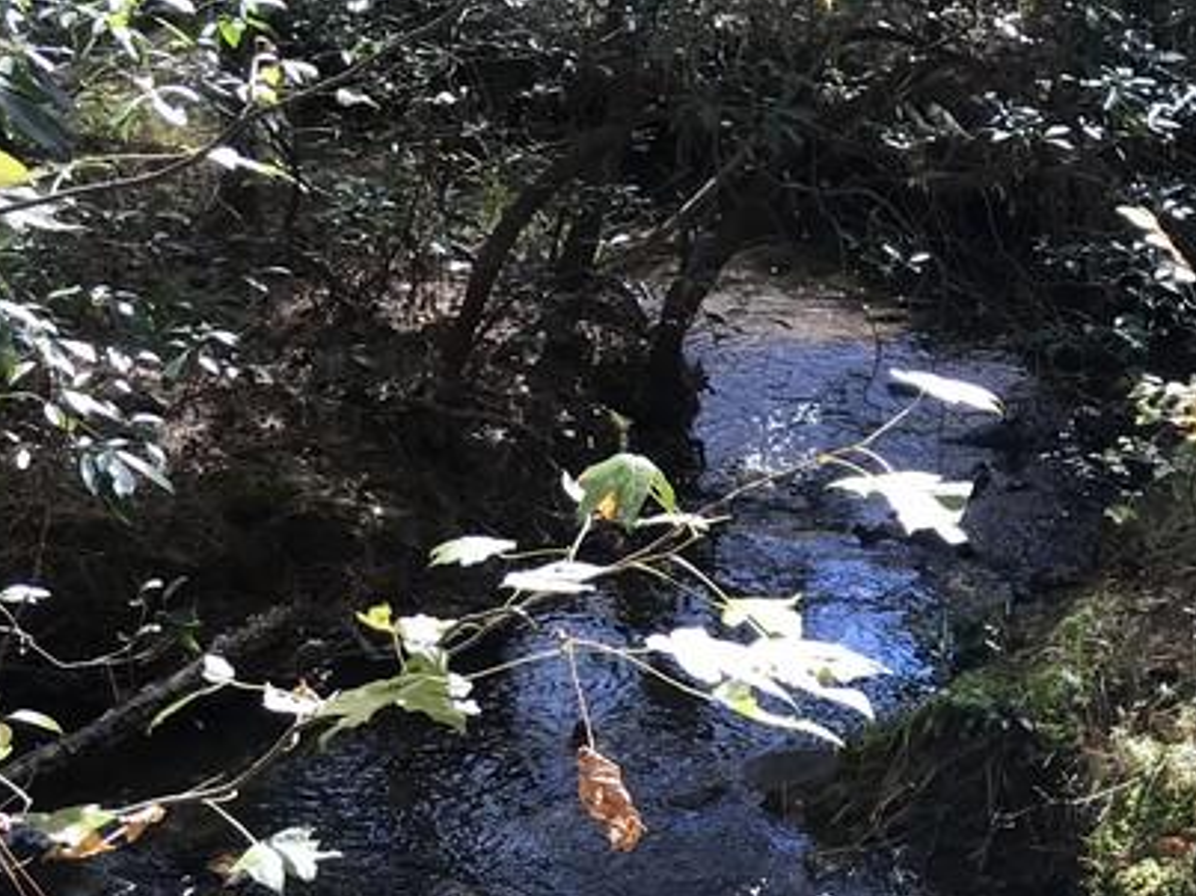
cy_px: 1024
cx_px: 1220
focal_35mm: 70
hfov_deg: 26.2
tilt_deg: -31.1
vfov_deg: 19.9
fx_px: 2418
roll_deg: -1.3
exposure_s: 1/120
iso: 25
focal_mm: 3.99
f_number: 1.8
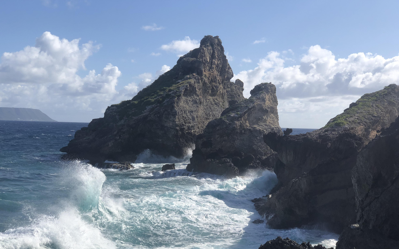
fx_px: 609
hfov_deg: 36.3
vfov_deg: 23.1
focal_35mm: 56
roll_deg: -0.9
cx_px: 201
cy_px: 148
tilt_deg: -3.0
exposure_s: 1/2088
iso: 16
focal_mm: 6
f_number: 2.4
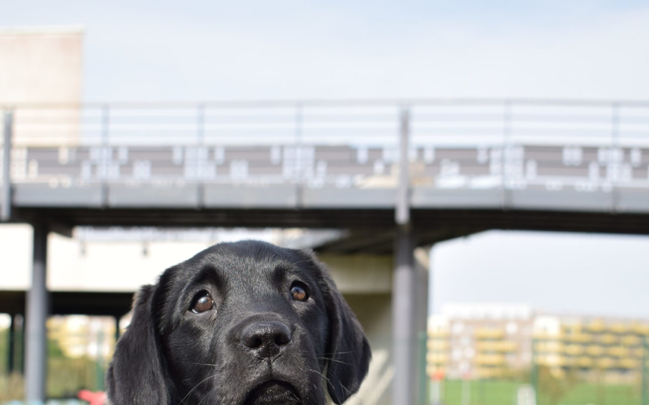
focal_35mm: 60
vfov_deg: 21.2
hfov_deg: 34.0
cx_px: 323
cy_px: 367
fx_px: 1061
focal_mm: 26
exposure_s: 1/1250
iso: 400
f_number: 5.6
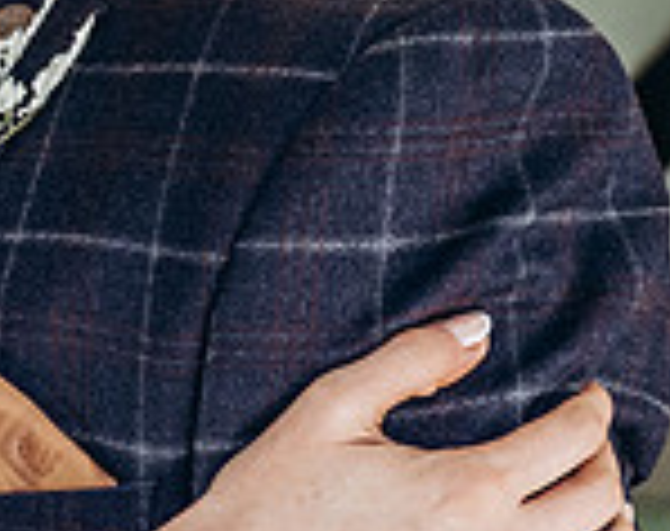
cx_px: -404
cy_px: 318
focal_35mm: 158
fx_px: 3121
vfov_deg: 9.7
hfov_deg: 11.6
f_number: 2.8
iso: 800
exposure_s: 1/125
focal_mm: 24
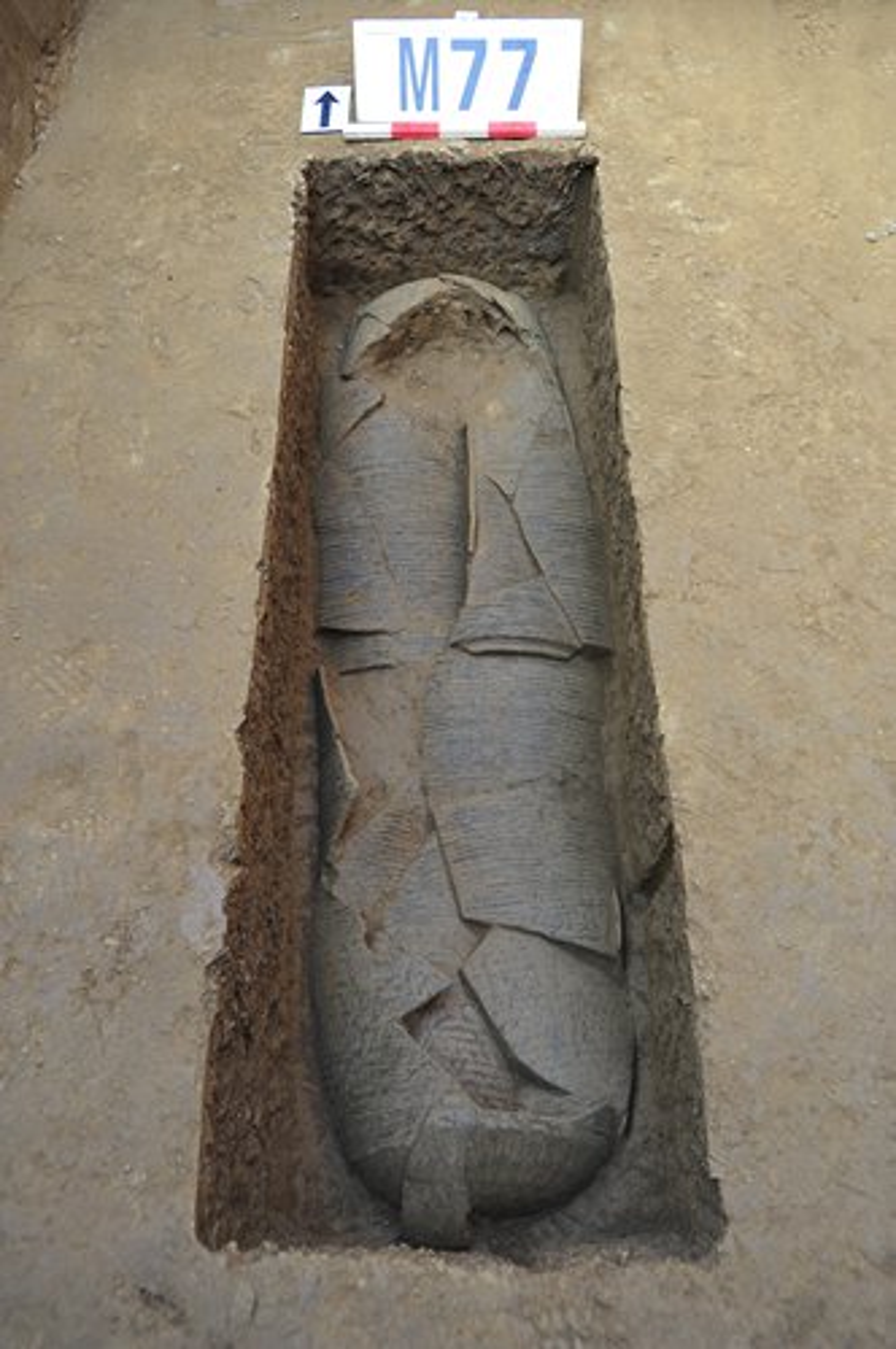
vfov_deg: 71.6
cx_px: 448
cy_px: 674
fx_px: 936
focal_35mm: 25
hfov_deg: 51.2
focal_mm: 25
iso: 400
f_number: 4.5
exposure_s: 1/40
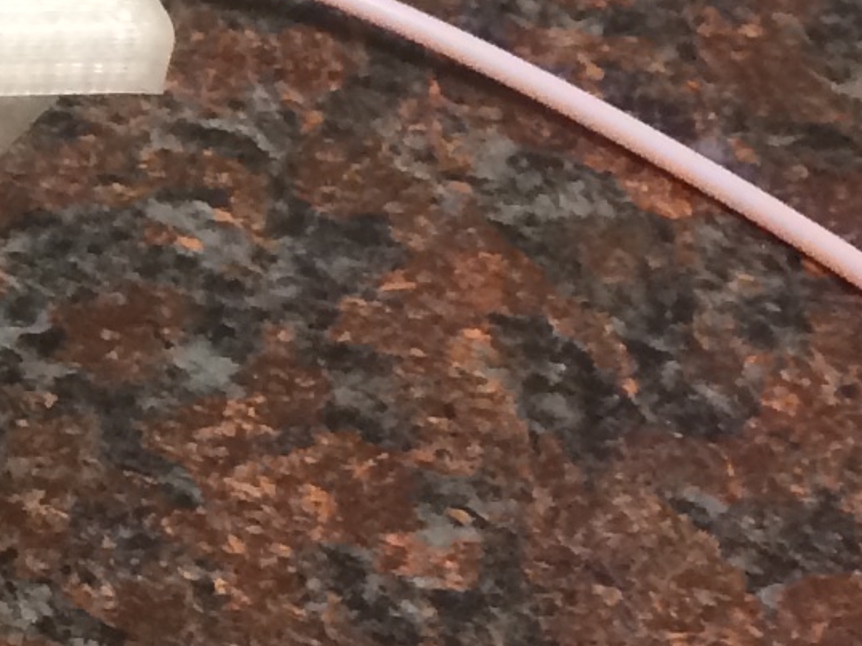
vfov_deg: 8.4
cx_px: -1216
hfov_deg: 9.9
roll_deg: -0.2
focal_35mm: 176
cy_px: -107
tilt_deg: -39.1
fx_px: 4381
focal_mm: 4.15
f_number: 2.2
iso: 100
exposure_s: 1/30
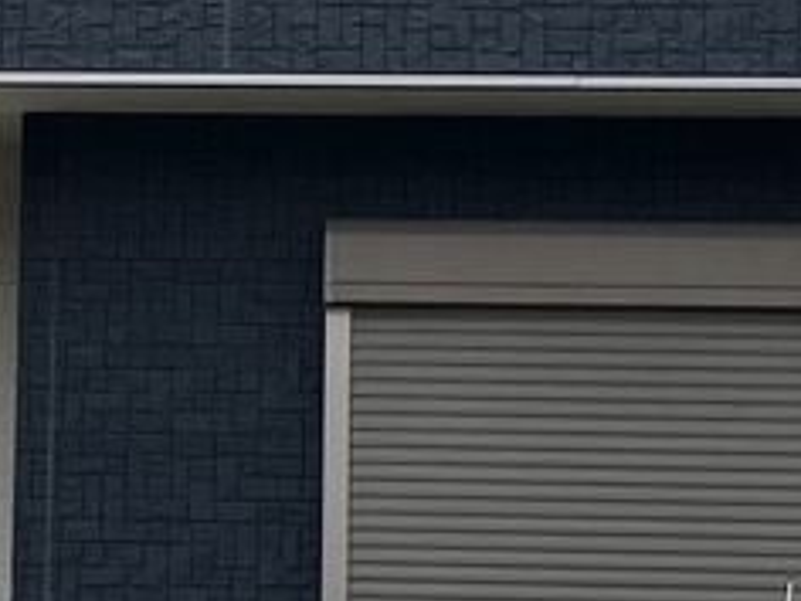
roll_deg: -1.6
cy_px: -182
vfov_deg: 11.5
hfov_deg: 15.6
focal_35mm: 126
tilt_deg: +10.8
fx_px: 2916
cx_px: 365
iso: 32
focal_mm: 3.99
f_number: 1.8
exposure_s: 1/674
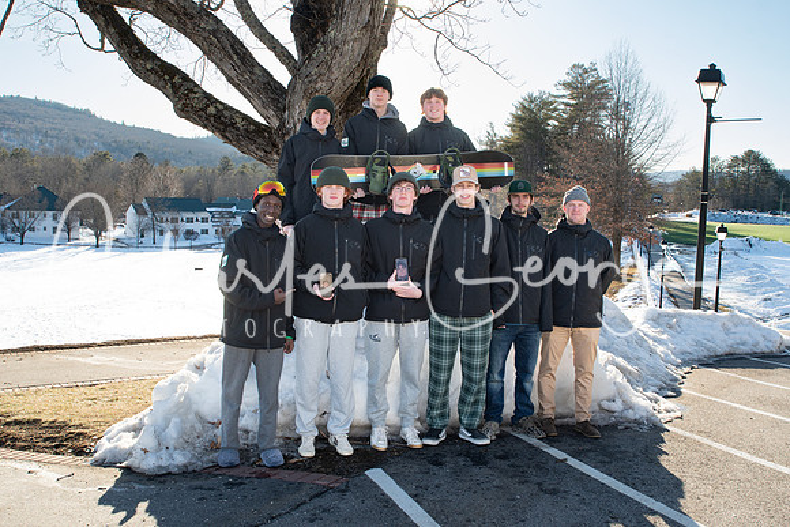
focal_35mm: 36
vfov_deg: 36.9
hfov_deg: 53.1
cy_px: 264
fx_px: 790
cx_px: 395
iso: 125
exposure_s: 1/100
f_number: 8
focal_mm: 24
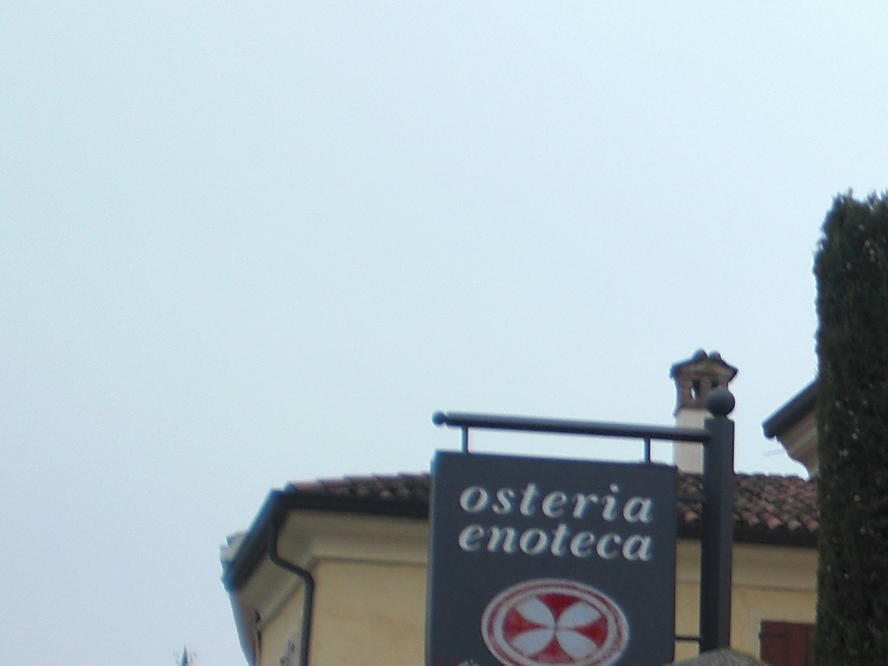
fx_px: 2539
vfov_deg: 14.7
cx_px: 1120
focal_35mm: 99
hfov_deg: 18.6
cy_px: 662
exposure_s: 1/100
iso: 64
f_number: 3.1
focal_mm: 6.3
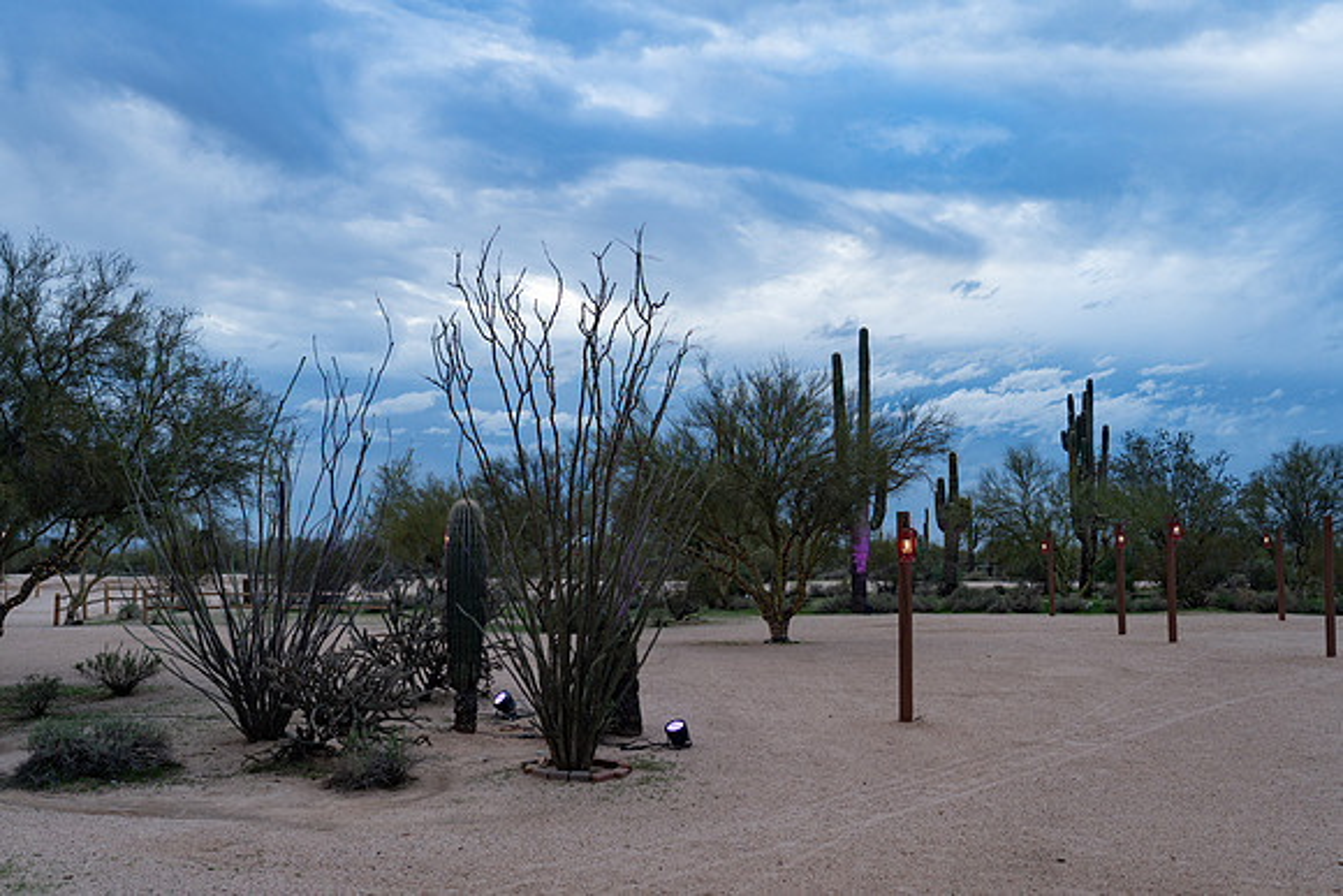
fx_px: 1291
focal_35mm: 35
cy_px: 448
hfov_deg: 55.0
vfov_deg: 38.3
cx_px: 672
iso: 250
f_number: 4
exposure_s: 1/250
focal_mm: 33
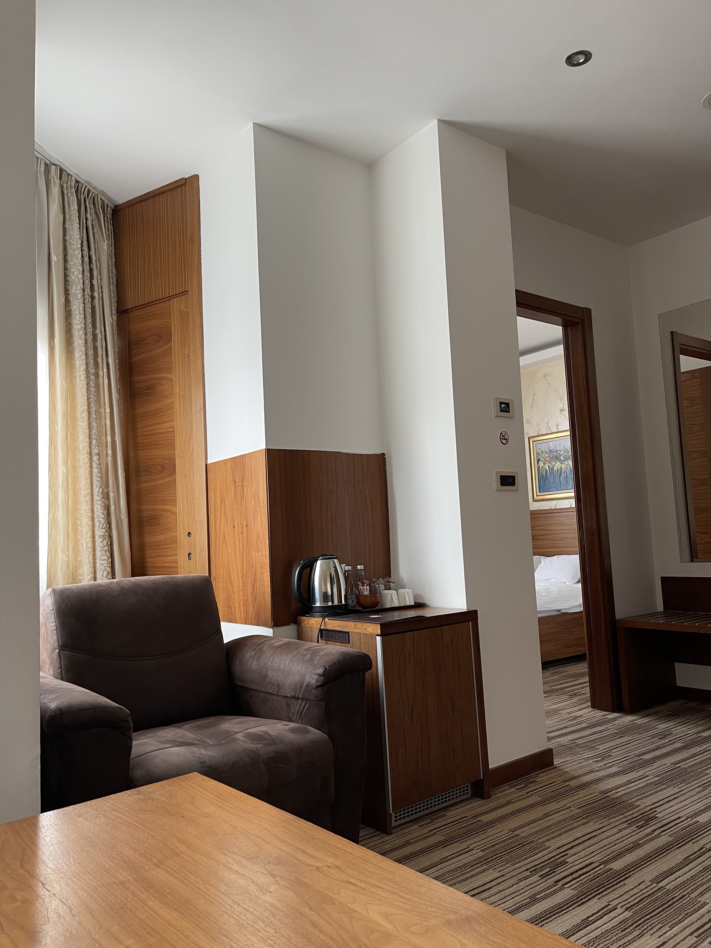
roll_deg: +2.7
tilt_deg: +4.5
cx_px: 356
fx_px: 712
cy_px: 474
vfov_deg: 67.3
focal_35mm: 26
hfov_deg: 53.1
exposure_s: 1/50
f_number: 1.6
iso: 125
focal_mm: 5.1
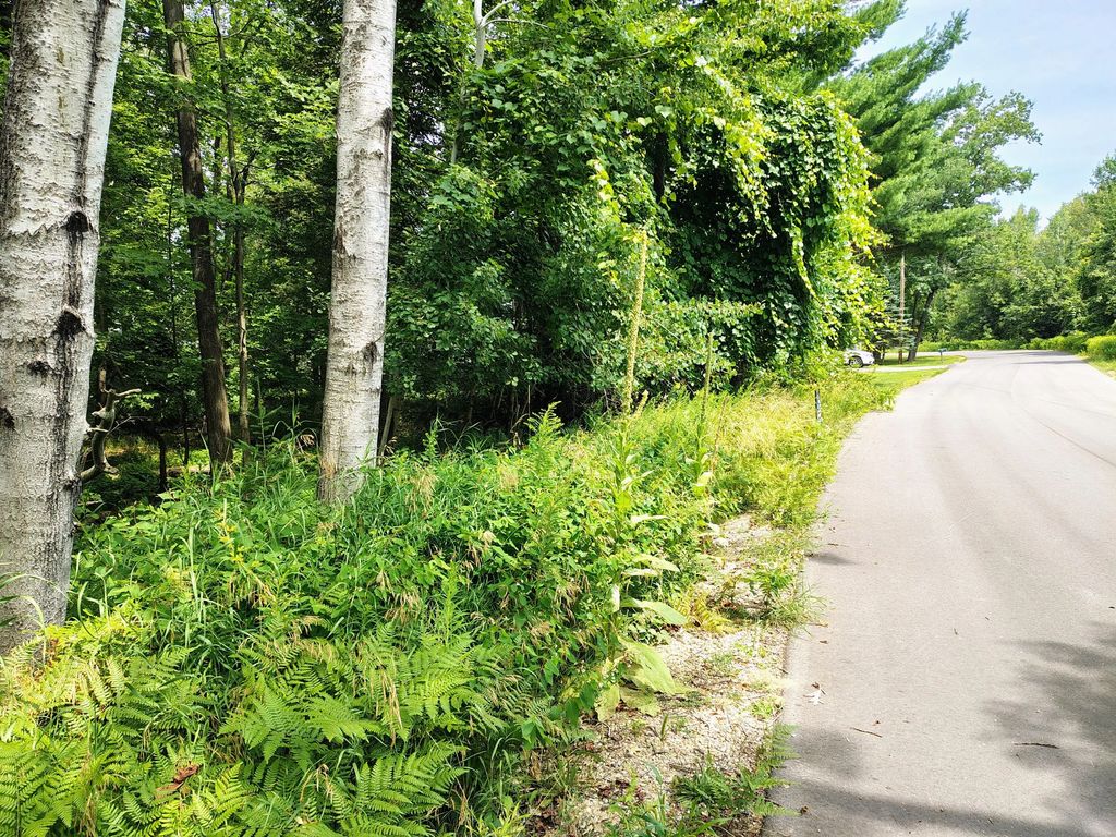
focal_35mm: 24
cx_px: 558
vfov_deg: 56.8
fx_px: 774
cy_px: 418
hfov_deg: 71.6
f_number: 1.8
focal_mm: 5.56
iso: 100
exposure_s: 1/349
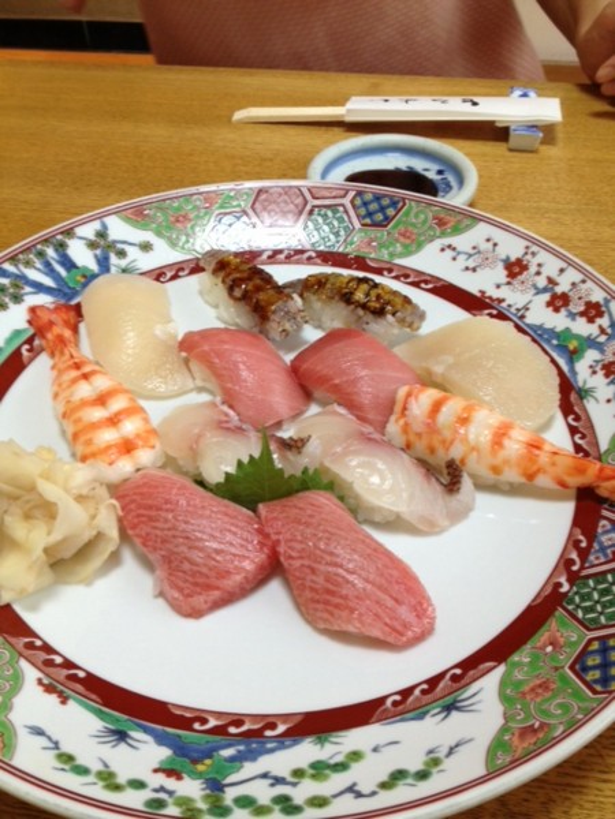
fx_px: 829
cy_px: 410
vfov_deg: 52.6
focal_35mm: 35
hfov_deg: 40.7
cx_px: 308
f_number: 2.4
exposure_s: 1/20
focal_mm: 4.28
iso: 80
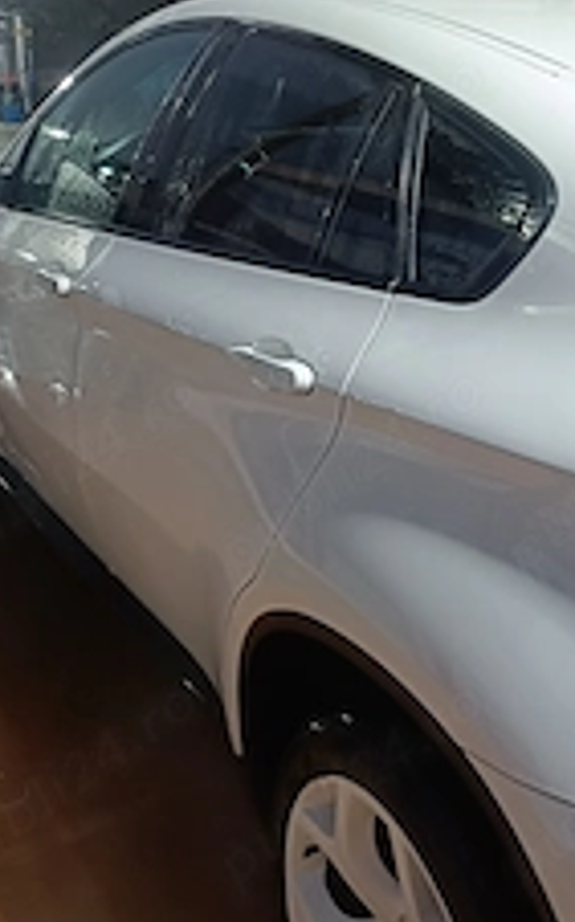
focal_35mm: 47
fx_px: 1180
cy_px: 228
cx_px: 493
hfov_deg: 26.6
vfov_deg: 41.4
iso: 500
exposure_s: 1/50
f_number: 1.7
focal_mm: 4.7
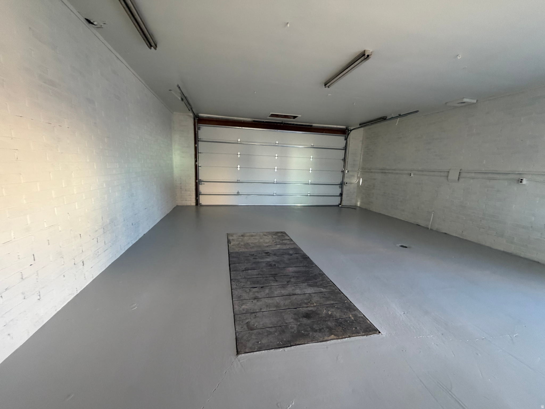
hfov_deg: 102.1
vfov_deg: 85.7
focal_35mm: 14
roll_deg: -2.4
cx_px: 272
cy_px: 204
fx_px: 220
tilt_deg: -12.0
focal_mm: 2.22
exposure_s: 1/85
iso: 320
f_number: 2.2
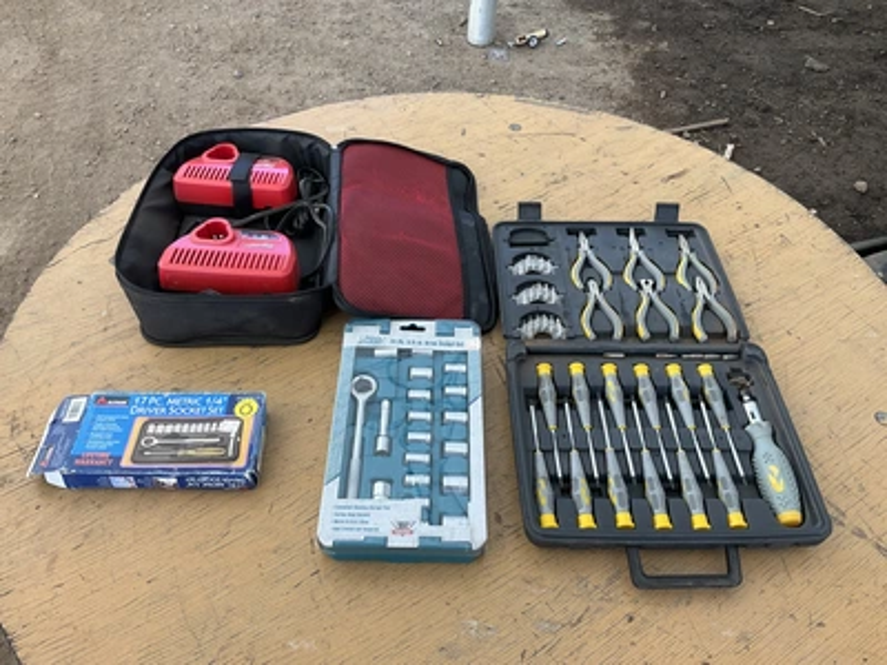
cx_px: 444
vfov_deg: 48.2
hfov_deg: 61.7
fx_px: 743
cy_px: 332
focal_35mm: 29
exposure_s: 1/122
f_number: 1.8
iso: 32
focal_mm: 3
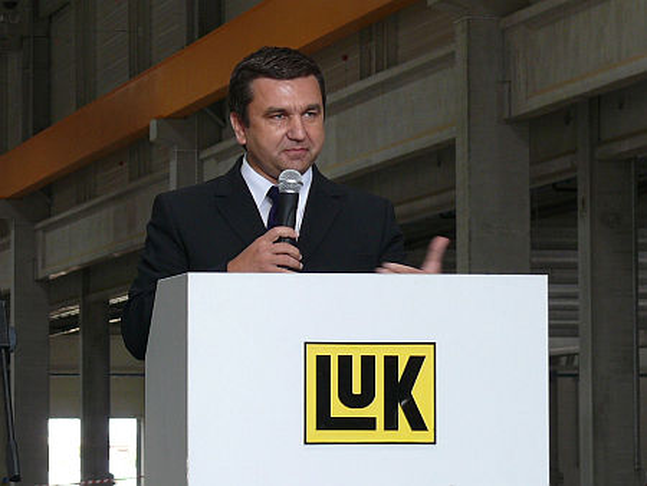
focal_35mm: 207
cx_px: 324
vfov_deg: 7.2
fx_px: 3871
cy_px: 243
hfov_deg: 9.6
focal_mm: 24.4
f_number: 4
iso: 100
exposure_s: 1/60
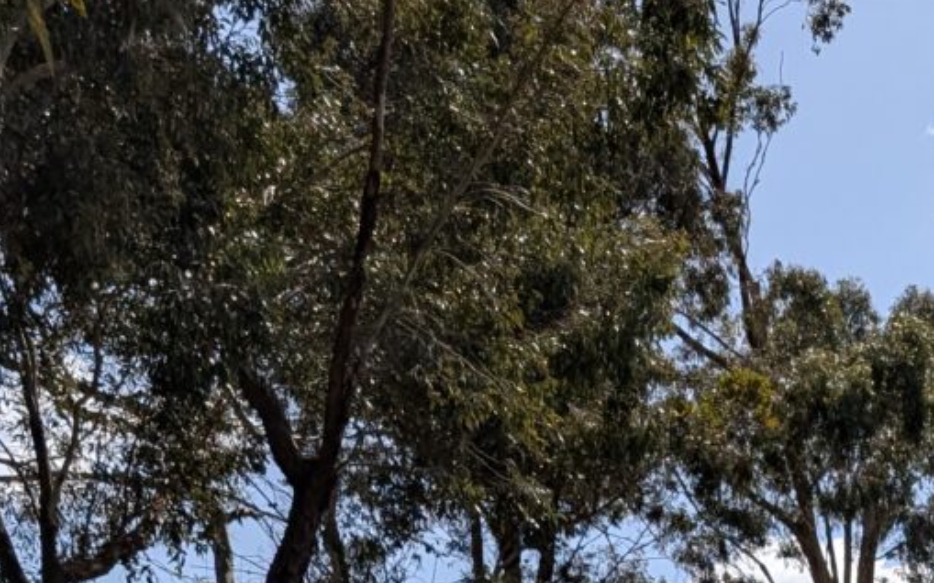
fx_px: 2291
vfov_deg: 12.7
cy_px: 1171
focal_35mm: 90
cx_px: 1026
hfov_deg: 21.8
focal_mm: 6.9
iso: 21
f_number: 1.68
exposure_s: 1/1603
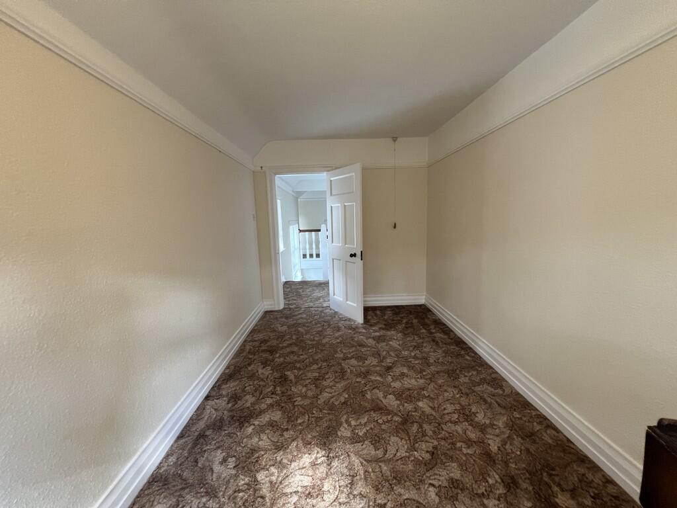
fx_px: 254
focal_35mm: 13
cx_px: 338
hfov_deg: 106.2
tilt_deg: -5.8
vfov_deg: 89.9
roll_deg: +2.2
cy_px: 254
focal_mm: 1.57
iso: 250
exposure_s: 1/99
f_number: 1.8
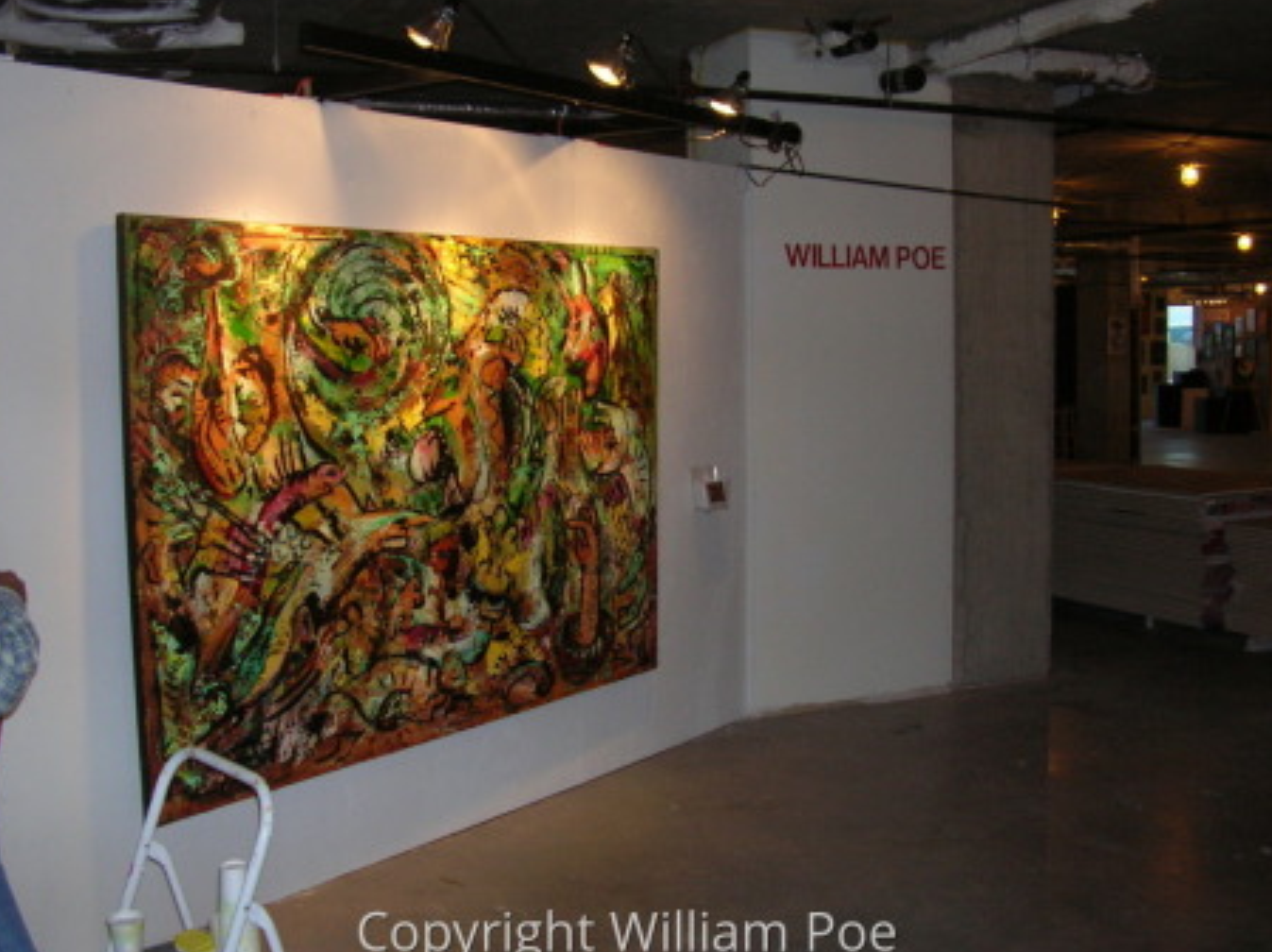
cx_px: 626
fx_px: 1432
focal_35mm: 39
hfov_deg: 47.9
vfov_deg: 36.8
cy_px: 439
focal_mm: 5.8
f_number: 2.8
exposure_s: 1/60.1
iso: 103
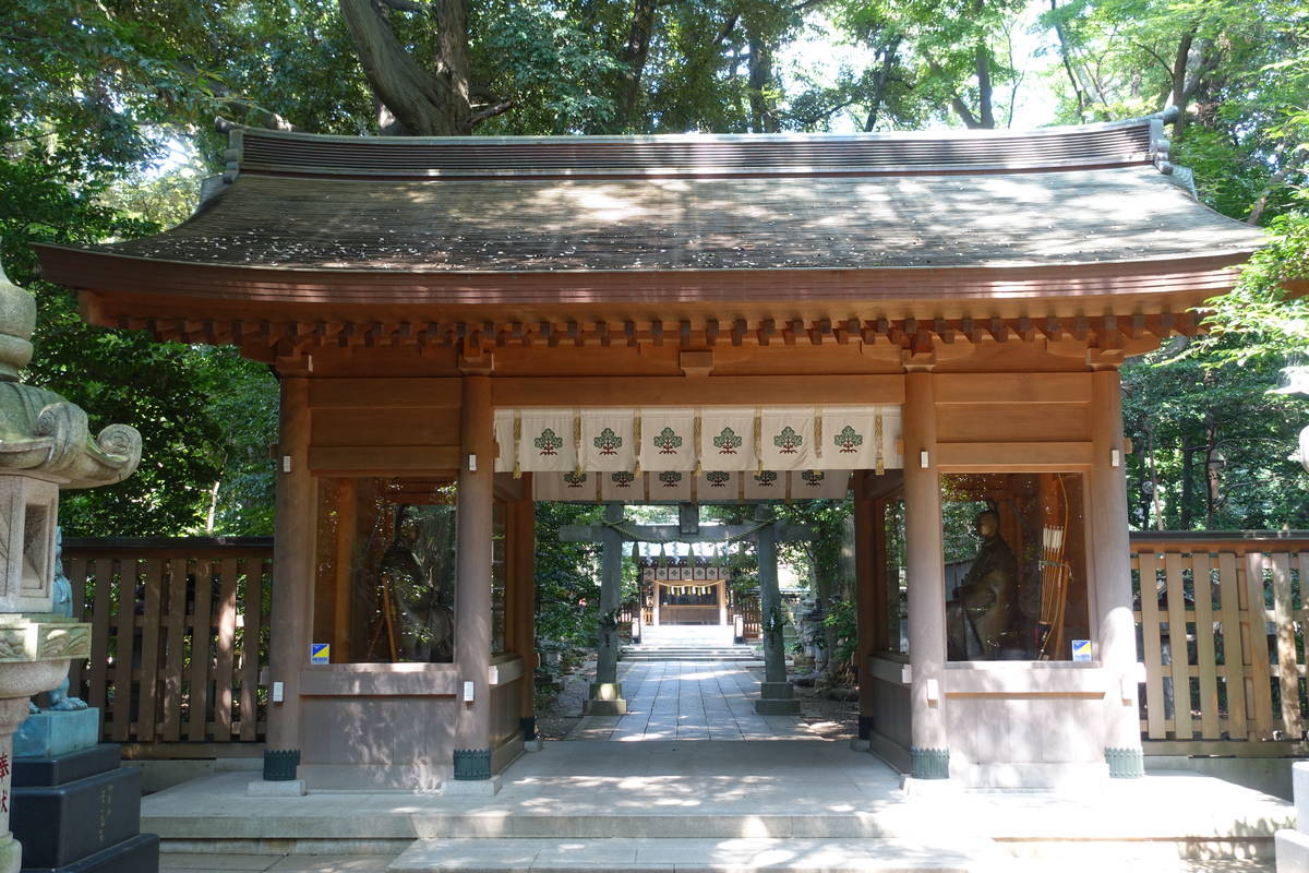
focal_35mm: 34
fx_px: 1236
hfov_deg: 55.8
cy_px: 436
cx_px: 654
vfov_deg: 38.9
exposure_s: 1/40
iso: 250
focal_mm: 12.64
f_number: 2.8
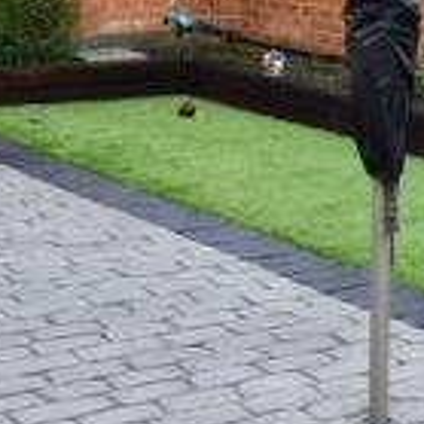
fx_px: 1497
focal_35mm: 108
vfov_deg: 16.0
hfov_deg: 16.0
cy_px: 56
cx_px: 365
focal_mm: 18
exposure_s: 1/200
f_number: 7.1
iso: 400
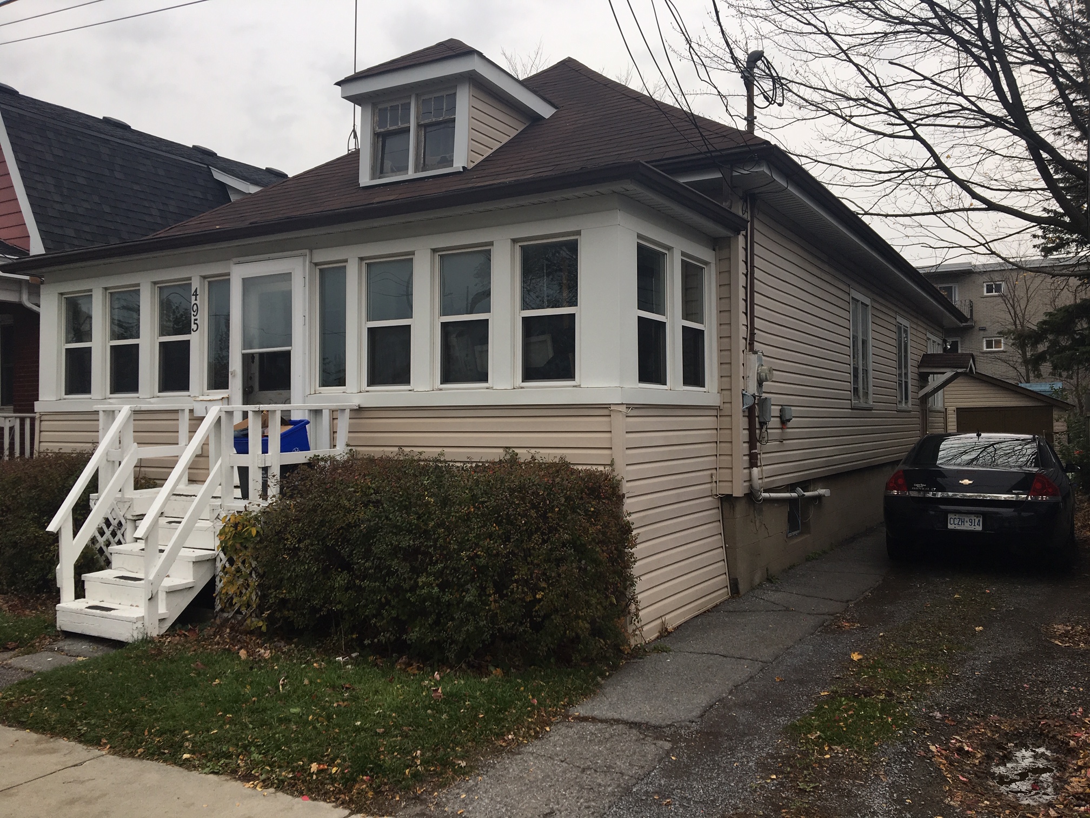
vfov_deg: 48.2
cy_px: 409
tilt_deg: +2.7
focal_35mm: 29
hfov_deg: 61.7
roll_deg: +1.0
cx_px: 545
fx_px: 913
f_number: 2.2
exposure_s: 1/304
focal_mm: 4.15
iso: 25
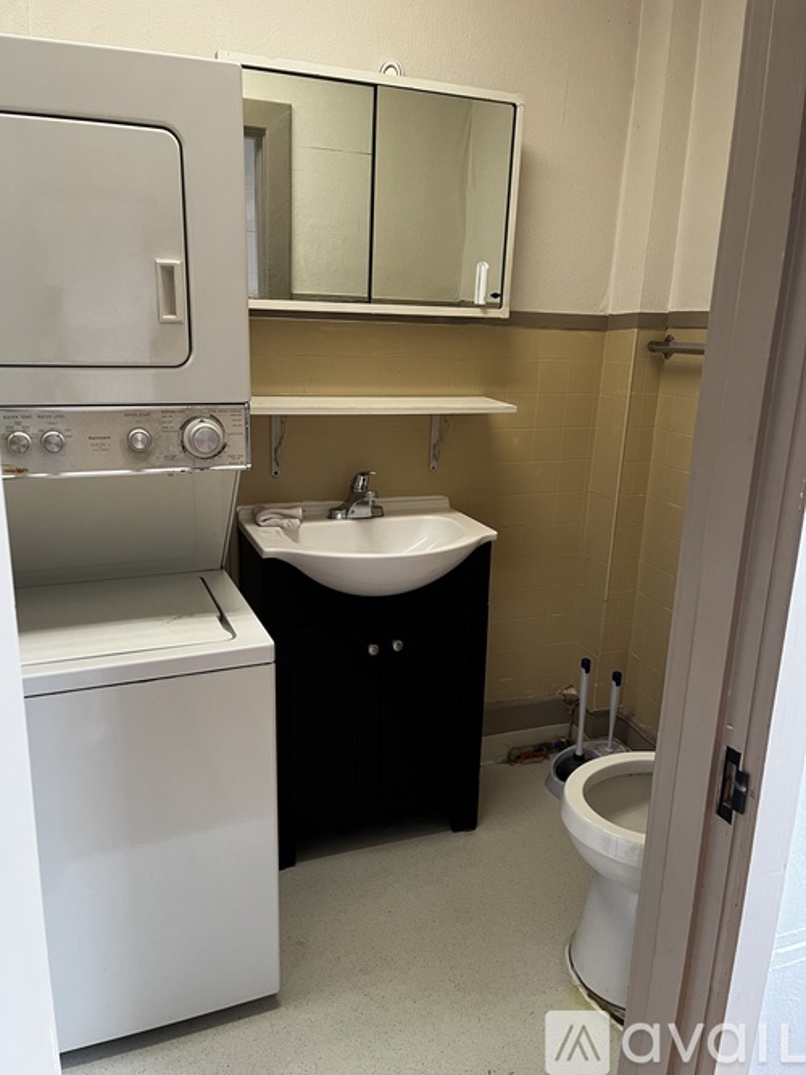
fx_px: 807
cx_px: 403
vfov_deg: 67.3
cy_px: 538
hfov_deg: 53.0
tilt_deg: -14.4
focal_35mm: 26
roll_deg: -2.0
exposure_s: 1/60
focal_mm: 5.1
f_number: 1.6
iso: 100
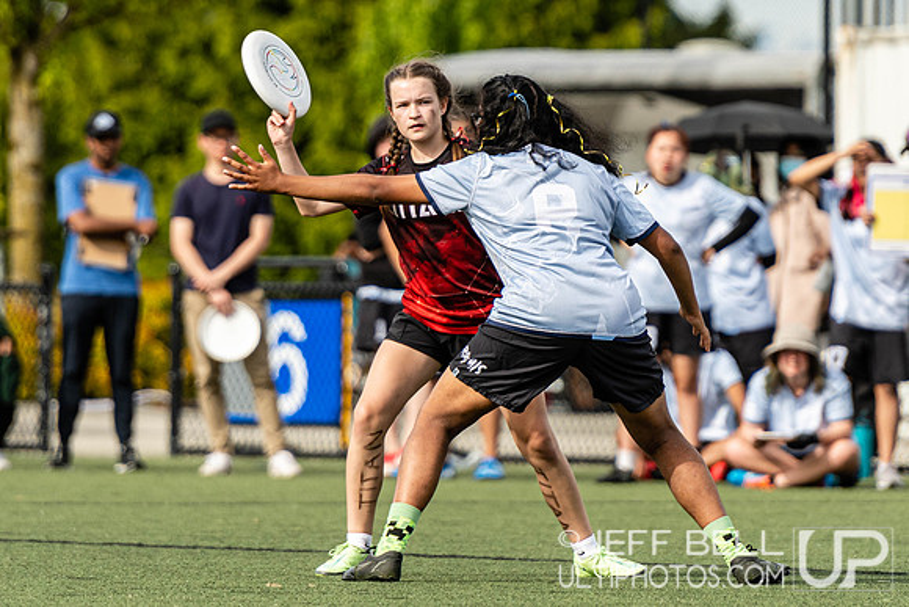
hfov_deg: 4.4
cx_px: 454
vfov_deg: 3.0
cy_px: 137
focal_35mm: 464
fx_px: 11725
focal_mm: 200
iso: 200
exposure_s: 1/2500
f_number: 2.8
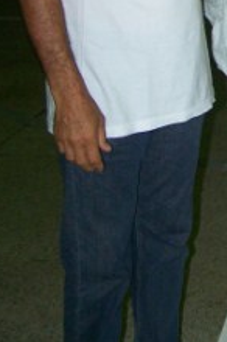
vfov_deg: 17.1
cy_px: -65
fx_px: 1091
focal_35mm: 115
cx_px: 339
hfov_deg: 11.4
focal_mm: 6.3
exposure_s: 1/60
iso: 160
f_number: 2.8
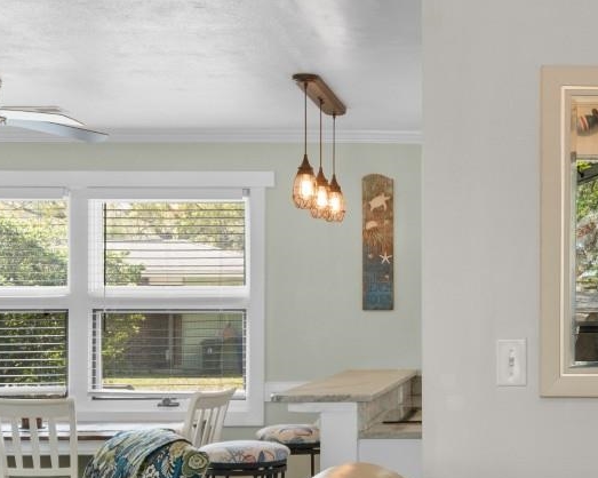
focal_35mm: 64
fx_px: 1132
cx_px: 547
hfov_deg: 28.4
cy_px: 296
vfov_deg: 23.8
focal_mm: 15
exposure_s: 1/2
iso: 100
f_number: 5
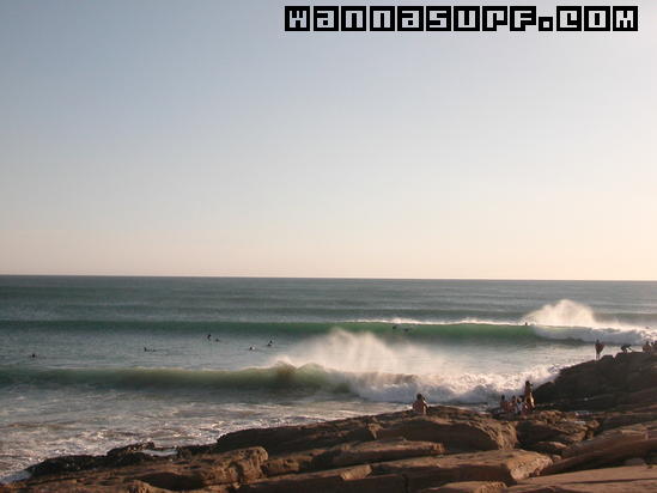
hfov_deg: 38.9
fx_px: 930
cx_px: 328
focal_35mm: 49
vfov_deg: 29.7
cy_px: 246
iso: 100
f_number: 5.2
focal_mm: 7.5
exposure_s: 1/711
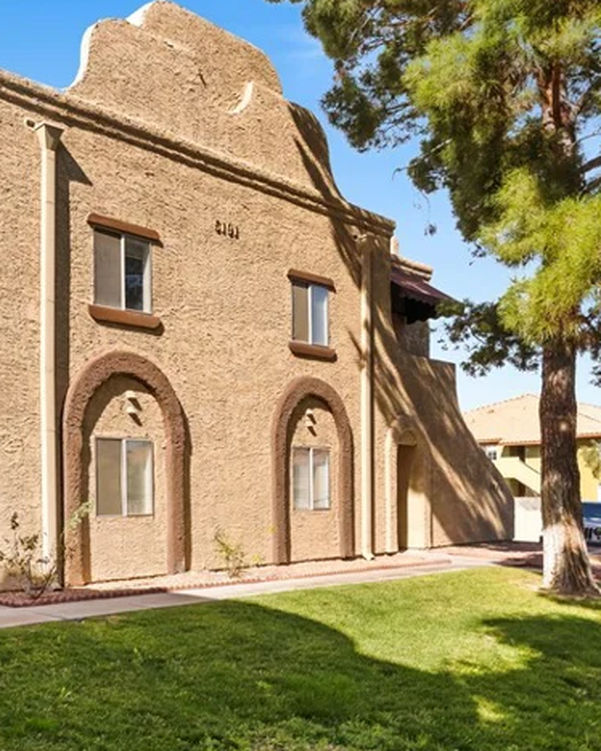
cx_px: 45
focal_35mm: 37
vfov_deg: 48.4
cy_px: 487
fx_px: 822
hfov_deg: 37.2
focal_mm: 18
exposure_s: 1/8000
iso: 400
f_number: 8
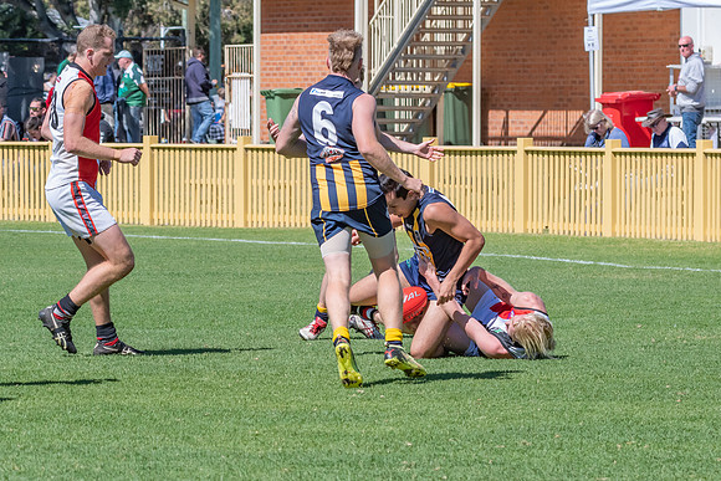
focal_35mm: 320
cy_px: 304
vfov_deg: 4.3
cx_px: 414
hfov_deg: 6.4
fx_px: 6403
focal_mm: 160
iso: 800
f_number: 11
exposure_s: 1/1600
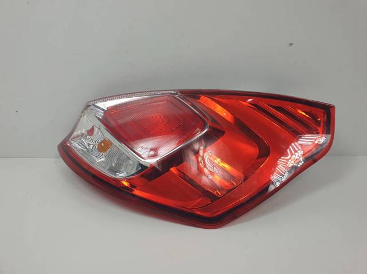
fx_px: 275
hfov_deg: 67.3
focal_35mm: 26
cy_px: 137
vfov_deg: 53.0
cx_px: 184
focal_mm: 4.3
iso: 50
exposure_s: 1/386
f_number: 2.4
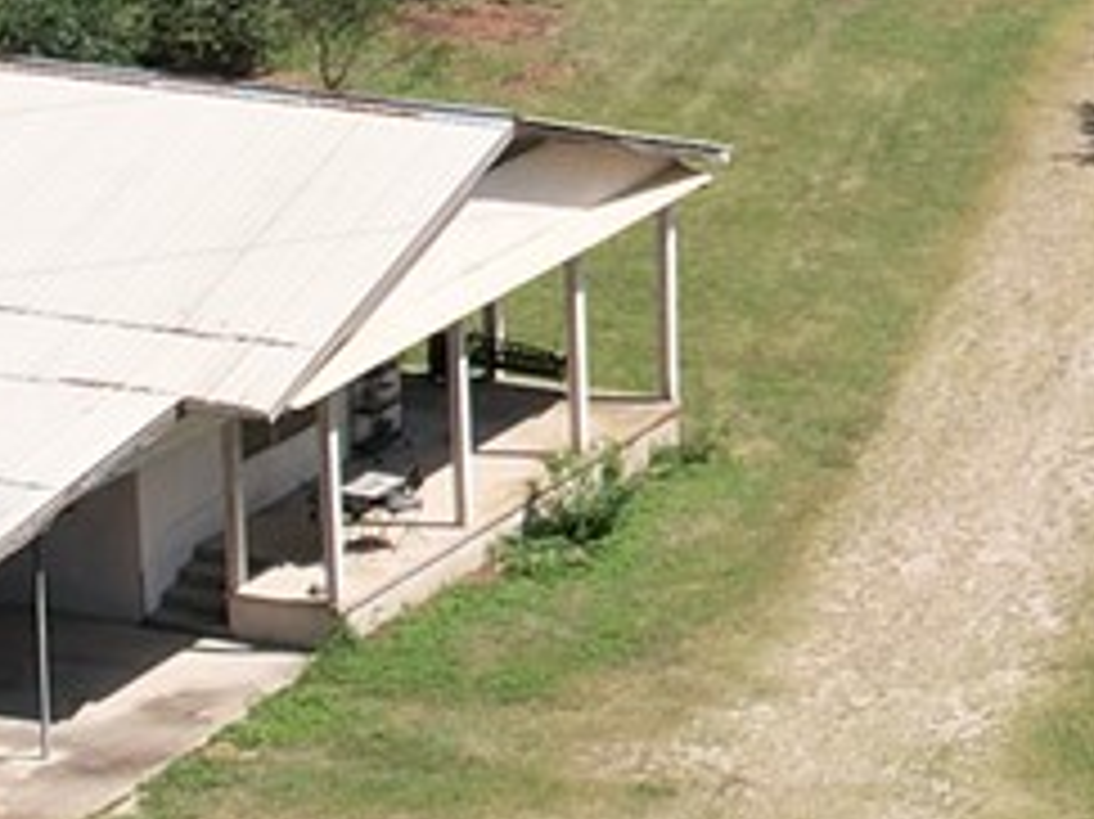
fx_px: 5970
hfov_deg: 10.2
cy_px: -279
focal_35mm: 189
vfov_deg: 7.7
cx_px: 1598
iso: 100
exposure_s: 1/2000
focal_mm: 8.38
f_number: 2.8
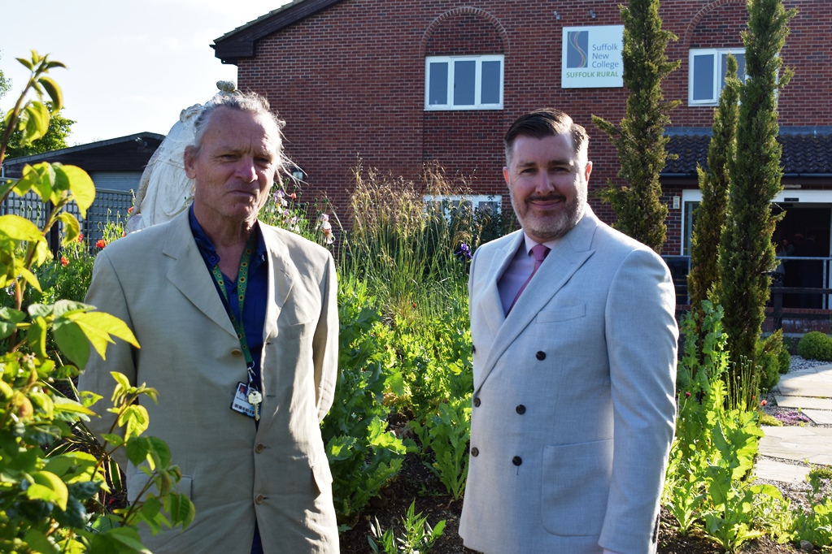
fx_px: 1109
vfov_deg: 28.1
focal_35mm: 48
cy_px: 277
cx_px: 416
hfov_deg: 41.1
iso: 125
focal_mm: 32
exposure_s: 1/250
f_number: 8
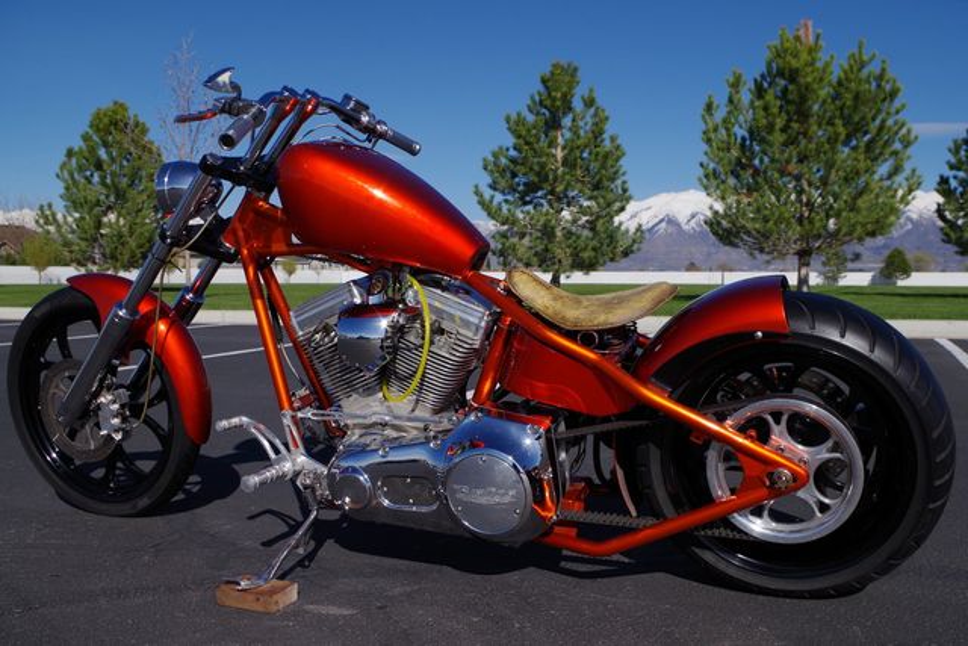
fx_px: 914
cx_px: 484
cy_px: 323
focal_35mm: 34
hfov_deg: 55.8
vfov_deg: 38.9
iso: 200
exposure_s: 1/640
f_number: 9
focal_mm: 23.13
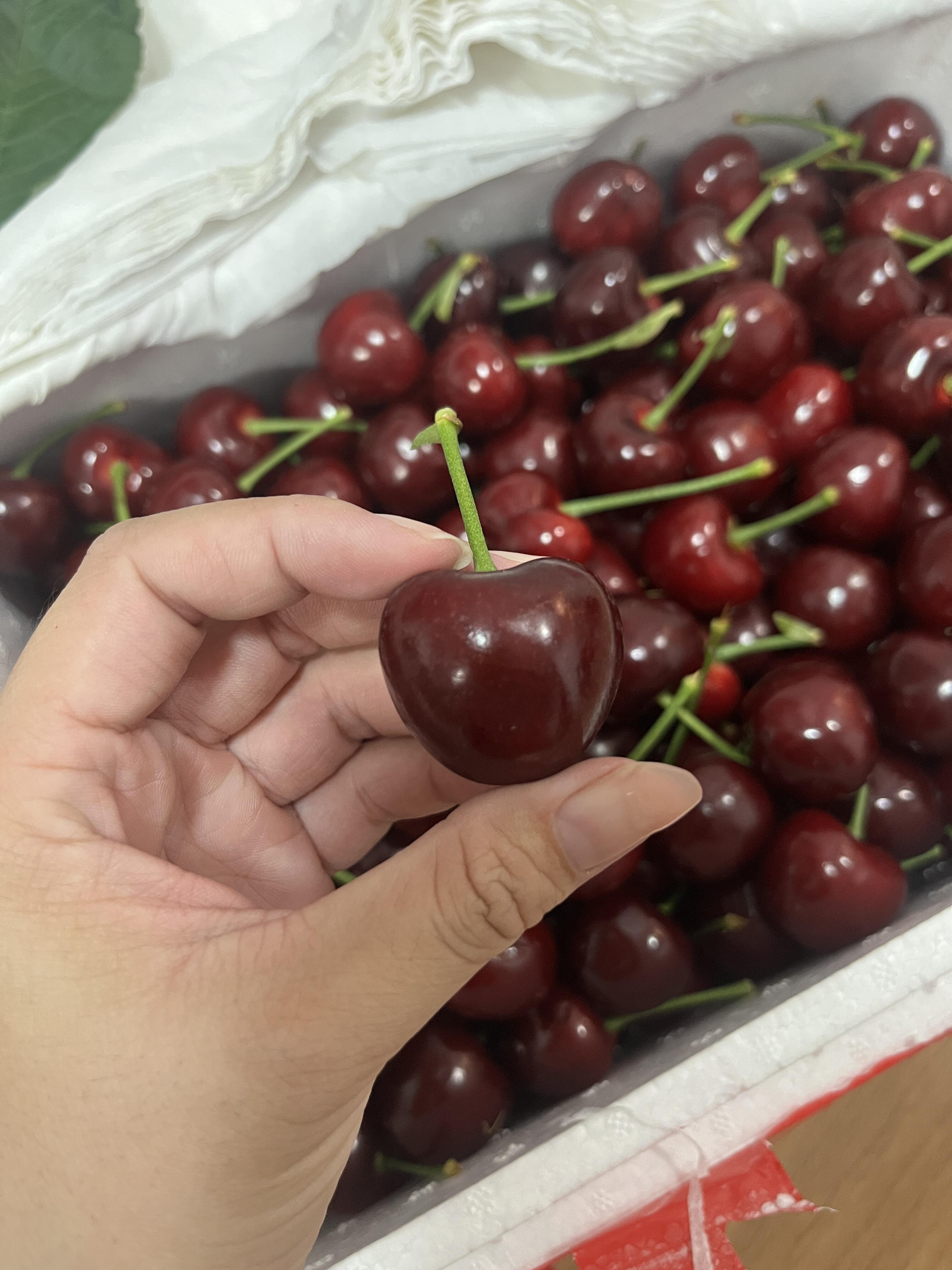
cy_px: 635
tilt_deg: -70.4
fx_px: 953
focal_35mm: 26
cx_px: 476
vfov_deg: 67.3
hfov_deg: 53.1
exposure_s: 1/33
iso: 400
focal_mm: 5.1
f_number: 1.6
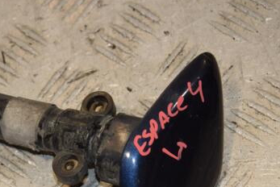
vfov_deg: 8.0
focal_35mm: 171
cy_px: 139
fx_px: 1331
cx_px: 58
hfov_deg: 12.0
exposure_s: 1/200
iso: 800
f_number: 8
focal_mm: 66
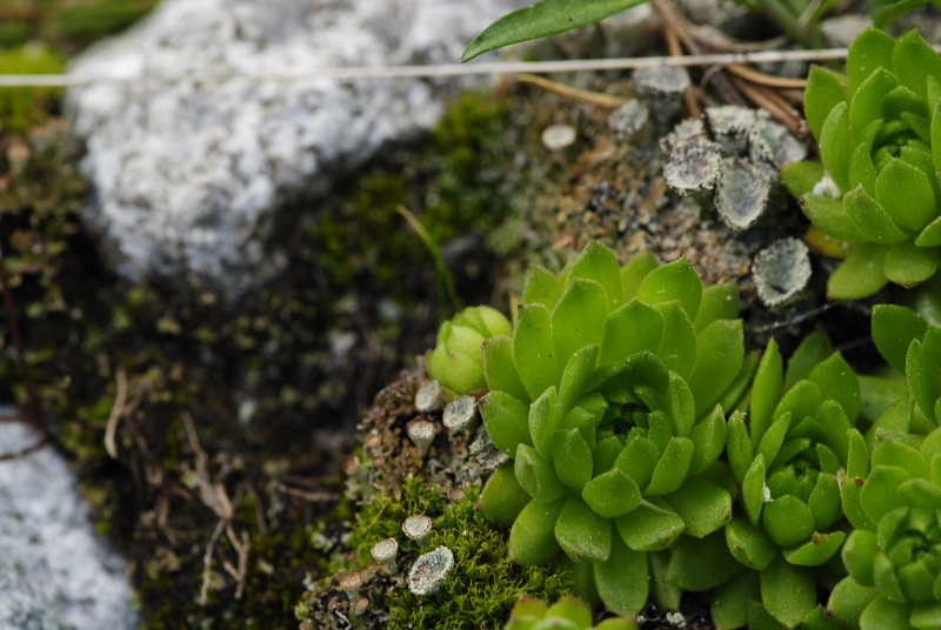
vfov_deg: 10.8
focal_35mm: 128
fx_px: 3338
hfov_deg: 16.0
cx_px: 470
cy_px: 315
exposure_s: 1/100
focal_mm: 85
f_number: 7.1
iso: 200
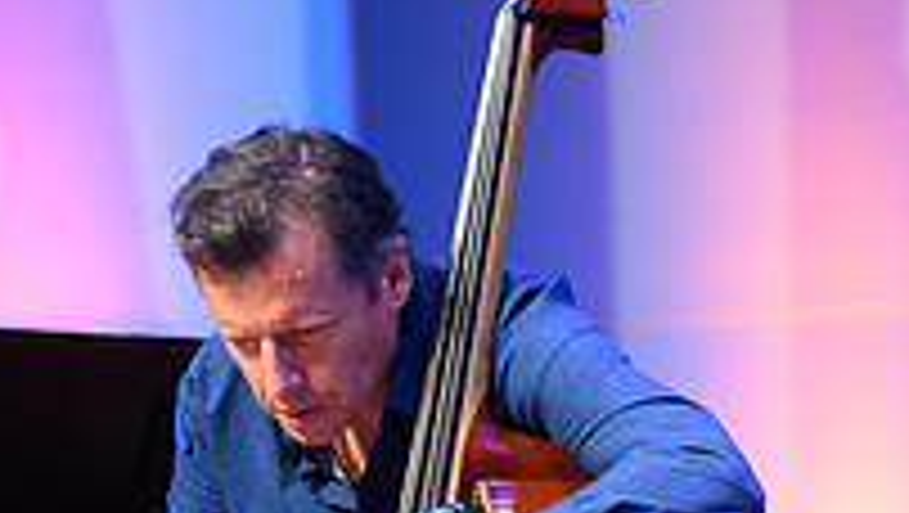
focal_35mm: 467
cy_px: 886
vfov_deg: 2.6
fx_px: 11265
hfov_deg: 4.6
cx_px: 410
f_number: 4
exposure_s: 1/125
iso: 1600
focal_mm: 200
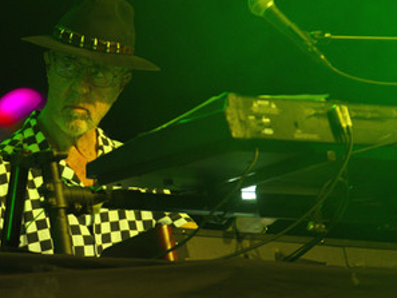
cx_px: 116
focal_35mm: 437
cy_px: 138
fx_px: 5014
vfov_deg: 3.4
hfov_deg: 4.5
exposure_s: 1/125
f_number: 2.8
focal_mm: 300
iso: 1600
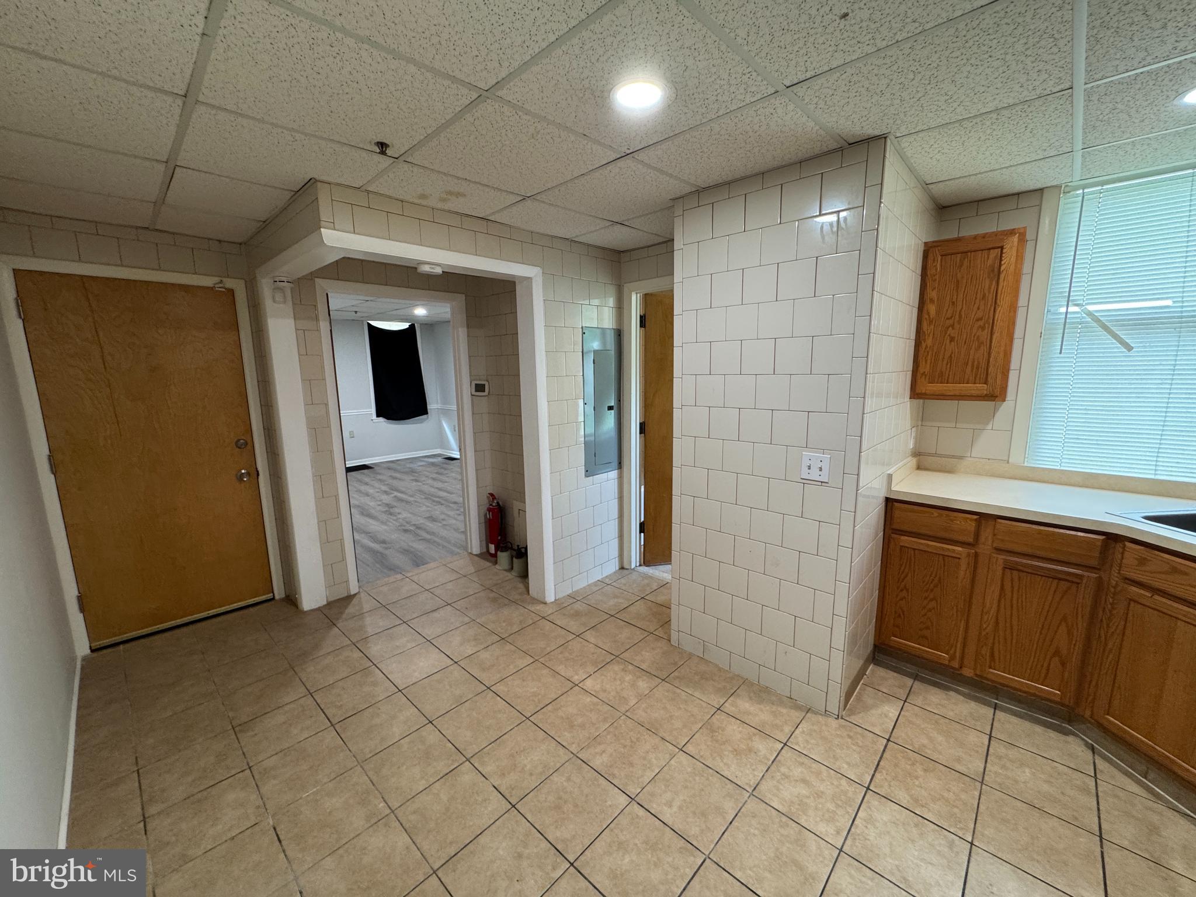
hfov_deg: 102.1
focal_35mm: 14
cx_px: 598
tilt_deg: -8.6
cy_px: 448
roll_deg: +1.0
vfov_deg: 85.7
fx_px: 484
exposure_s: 1/60
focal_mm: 2.22
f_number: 2.2
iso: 200
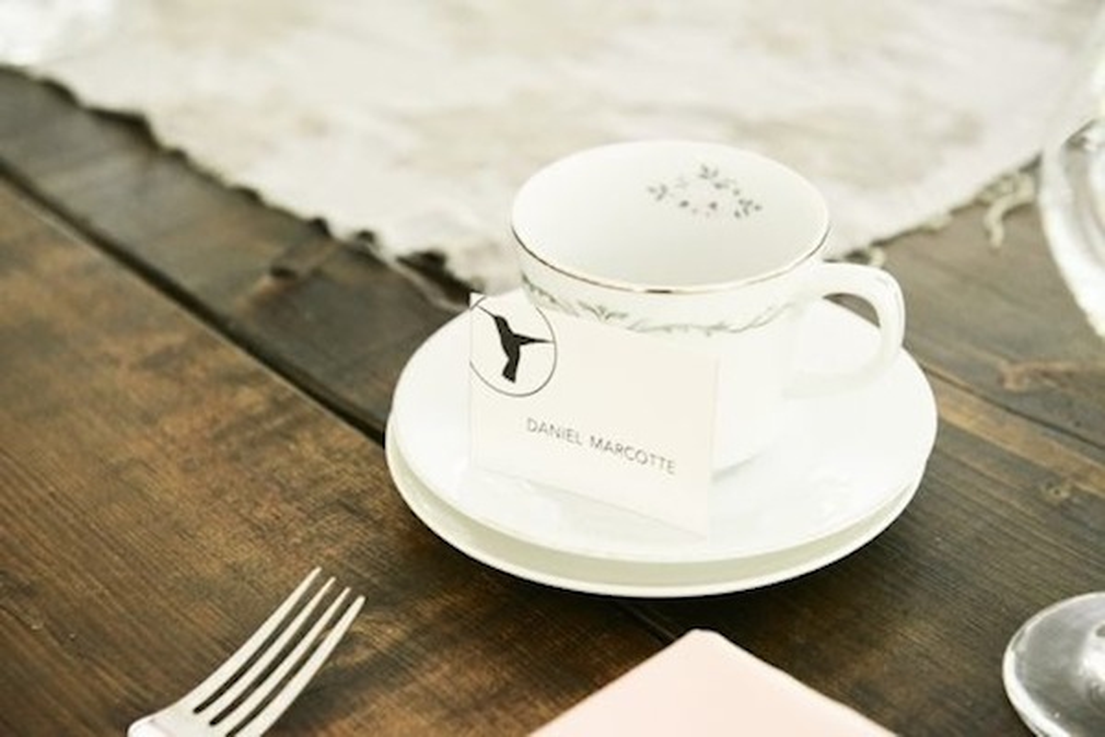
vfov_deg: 19.5
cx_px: 552
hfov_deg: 28.8
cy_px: 368
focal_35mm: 70
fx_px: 2148
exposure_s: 1/40
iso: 3200
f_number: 5
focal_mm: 70
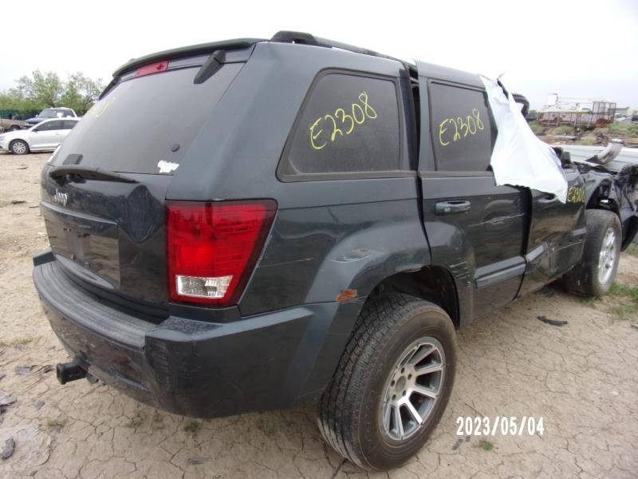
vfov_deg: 56.8
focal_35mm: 24
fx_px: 442
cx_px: 319
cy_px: 240
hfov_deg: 71.6
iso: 80
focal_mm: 4.3
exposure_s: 1/160
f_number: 3.3
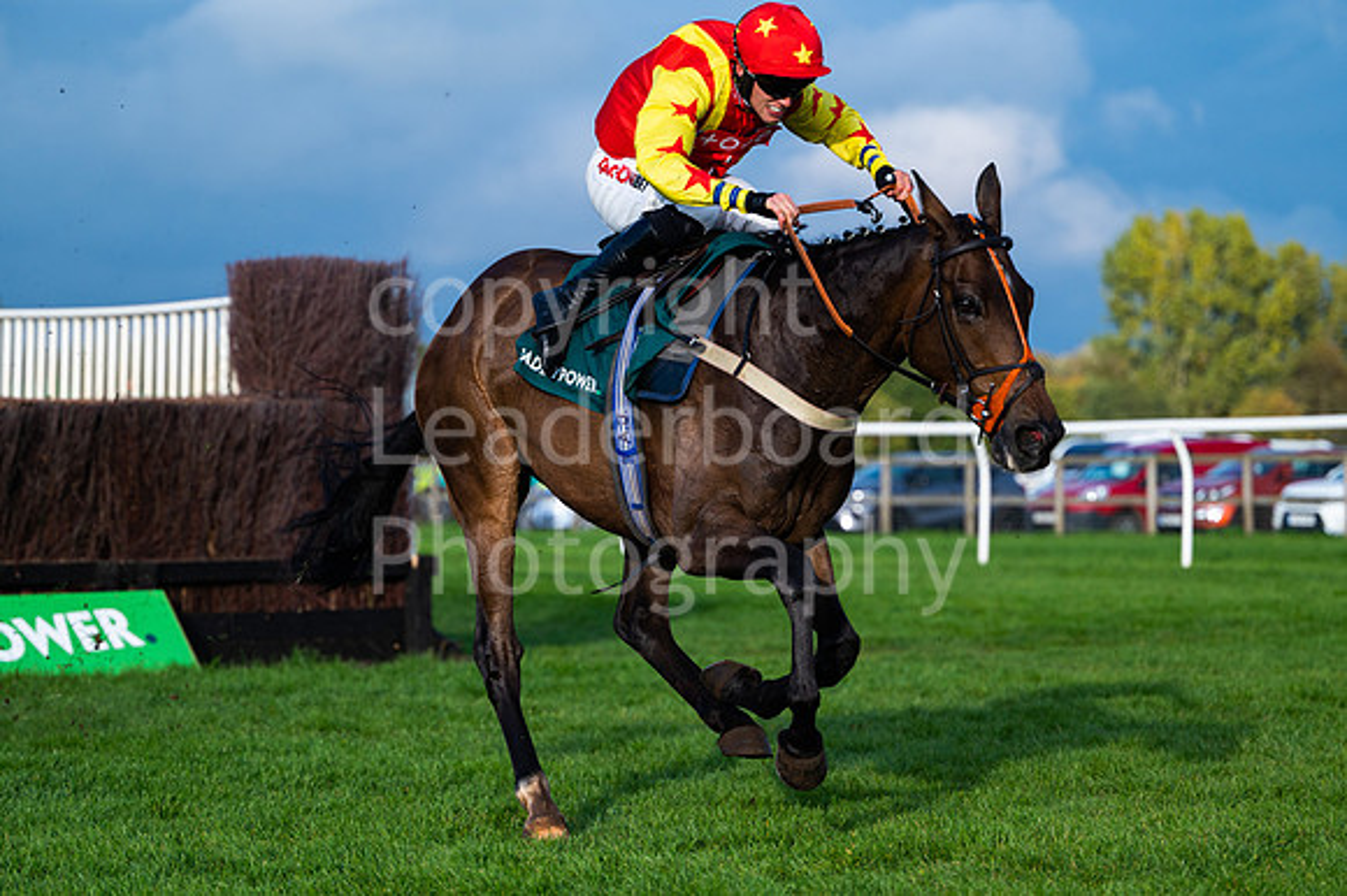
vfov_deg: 9.8
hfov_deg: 14.7
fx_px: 5235
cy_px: 448
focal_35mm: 140
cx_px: 674
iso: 400
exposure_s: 1/3200
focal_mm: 140
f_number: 4
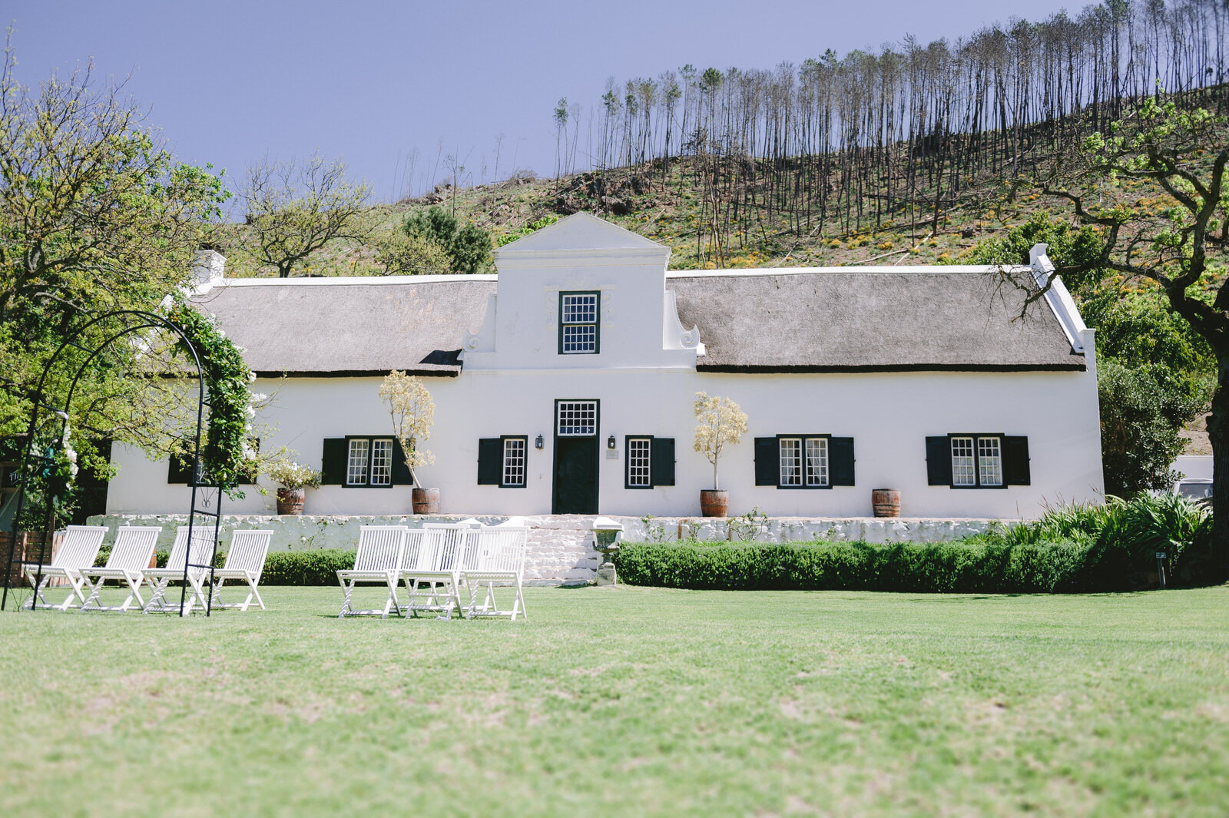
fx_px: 989
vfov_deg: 44.9
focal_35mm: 29
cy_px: 409
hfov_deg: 63.7
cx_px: 614
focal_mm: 29
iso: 200
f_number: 2.8
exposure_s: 1/5000
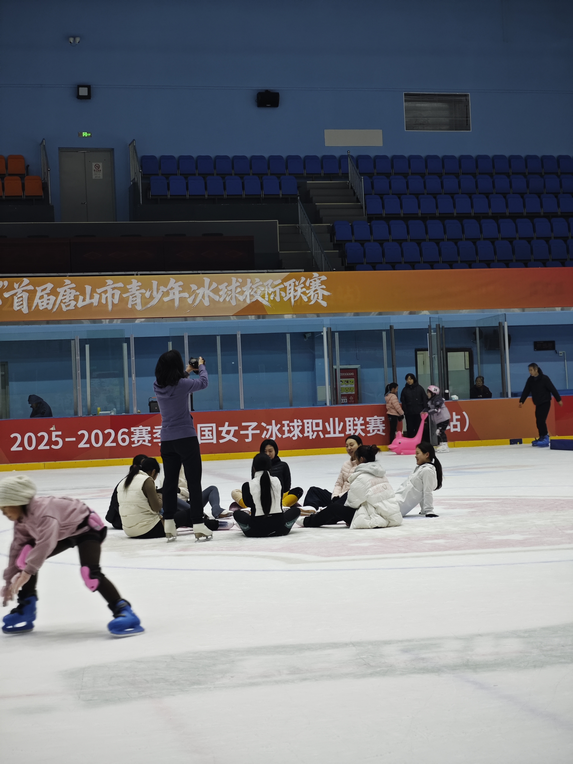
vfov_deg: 28.2
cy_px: 382
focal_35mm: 69
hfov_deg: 21.3
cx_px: 286
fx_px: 1523
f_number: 2
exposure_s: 1/100
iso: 1000
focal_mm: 10.1
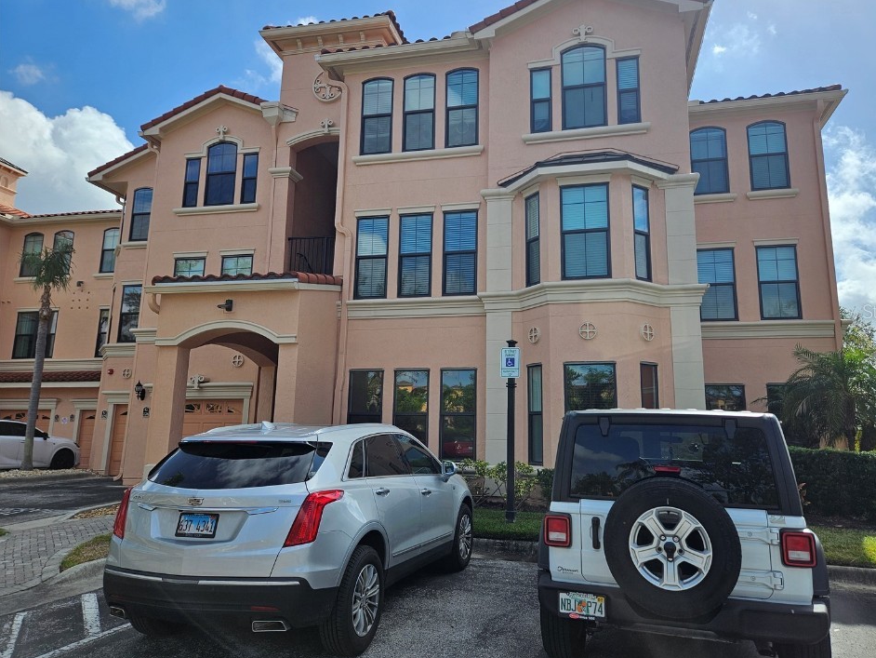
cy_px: 311
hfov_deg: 69.3
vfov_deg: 54.9
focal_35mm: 25
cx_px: 474
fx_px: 633
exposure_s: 1/2289
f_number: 1.8
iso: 25
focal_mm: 5.4
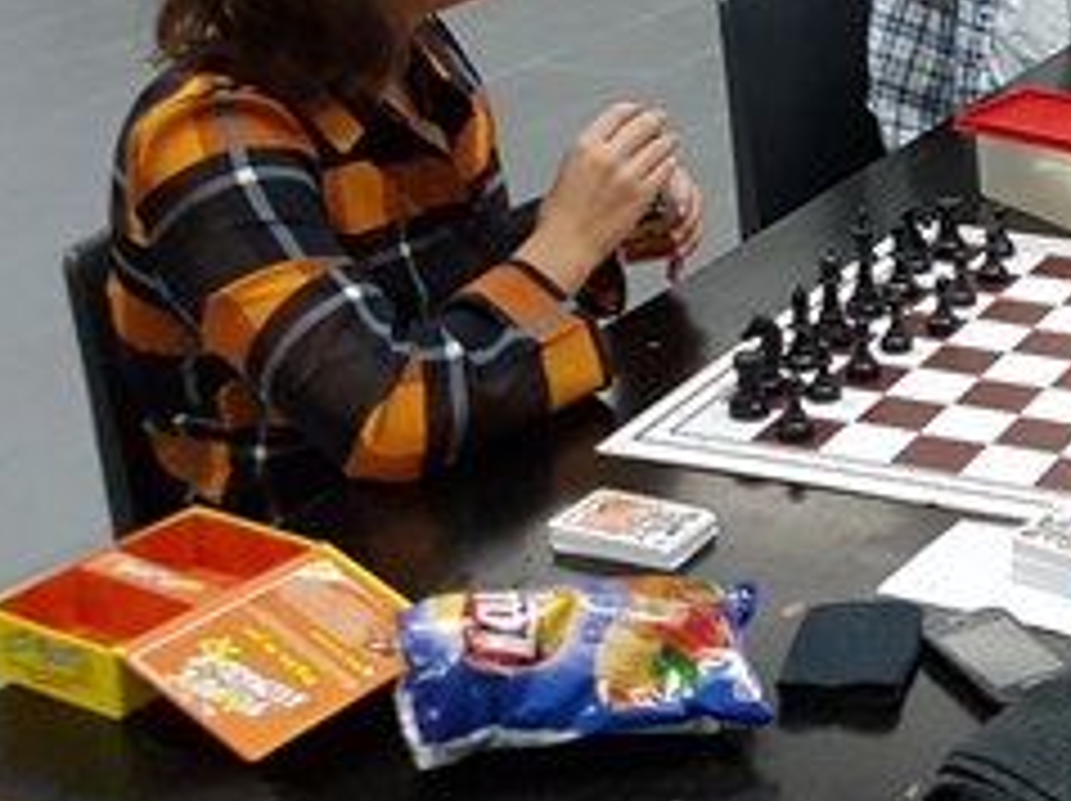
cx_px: 1411
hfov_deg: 23.5
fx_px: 2256
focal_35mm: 73
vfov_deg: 19.6
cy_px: 18
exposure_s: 1/50
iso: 200
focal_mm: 4.2
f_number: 1.7
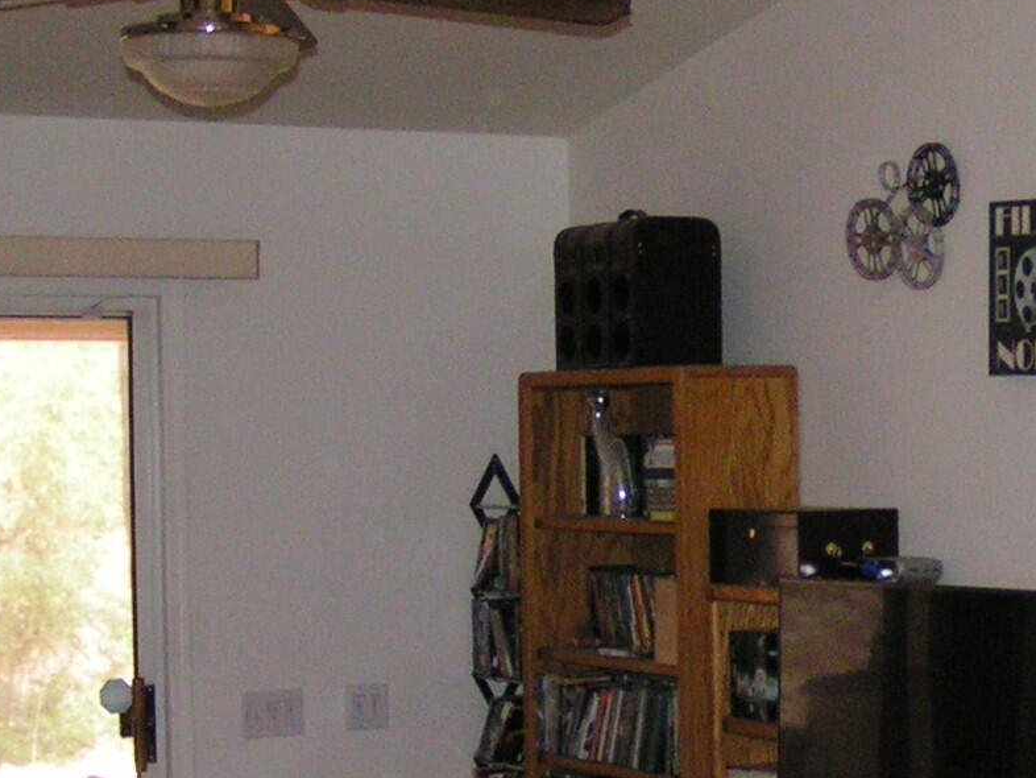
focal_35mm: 99
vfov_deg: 14.9
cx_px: 891
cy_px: 443
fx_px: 2964
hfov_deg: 19.5
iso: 200
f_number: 2.8
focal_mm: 5.8
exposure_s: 1/40
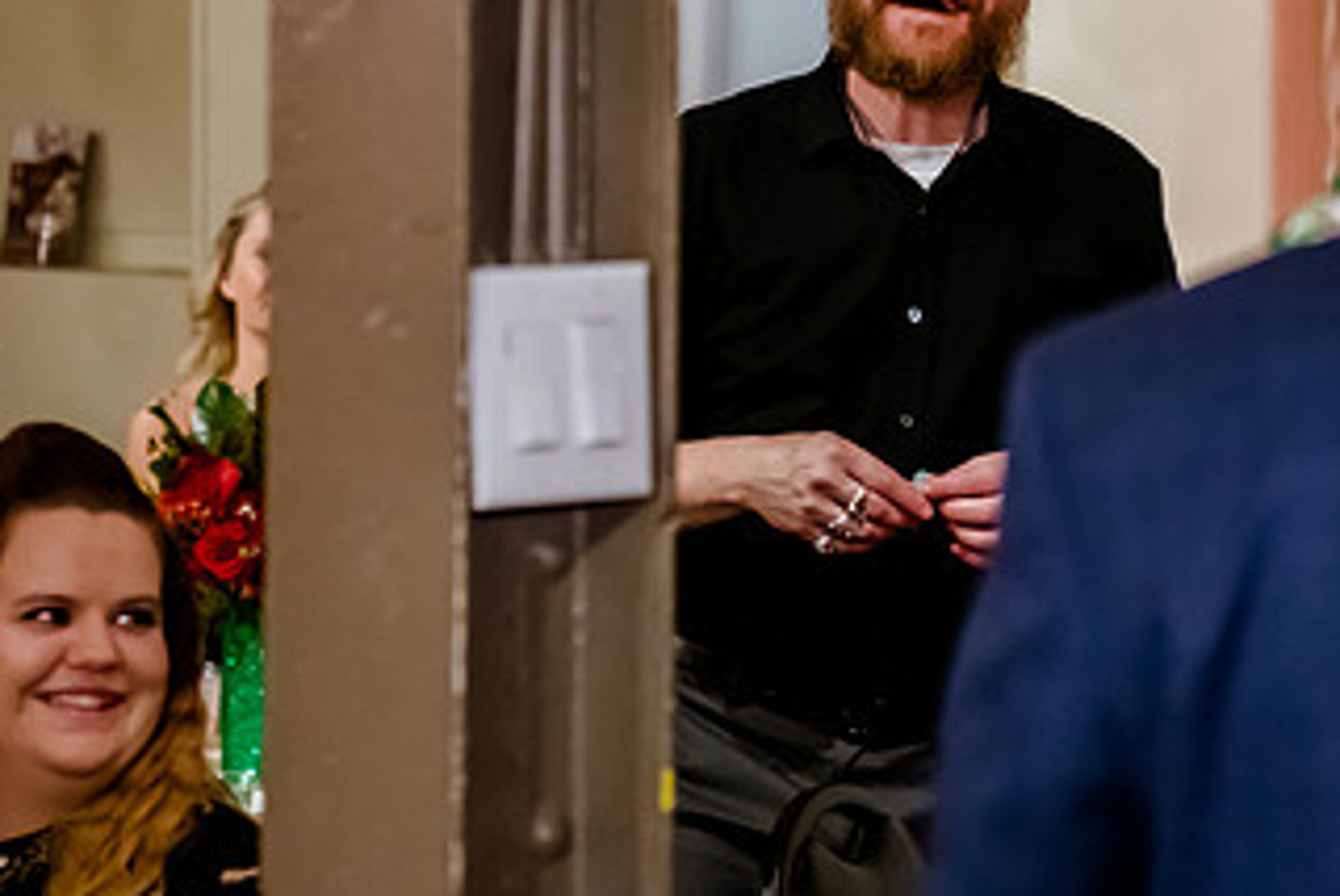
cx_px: 882
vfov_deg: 8.5
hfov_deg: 12.7
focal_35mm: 161
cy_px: 91
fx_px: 5998
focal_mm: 70
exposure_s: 1/200
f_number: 2.8
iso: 5000
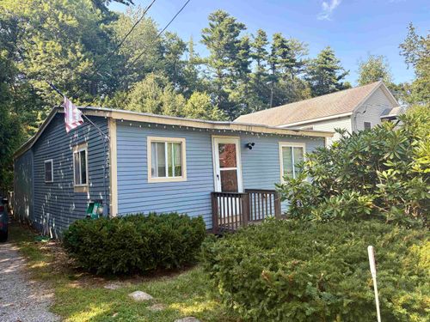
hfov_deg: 67.3
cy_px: 161
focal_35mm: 26
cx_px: 215
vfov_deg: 53.1
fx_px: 323
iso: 64
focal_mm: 5.96
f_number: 1.6
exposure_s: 1/830
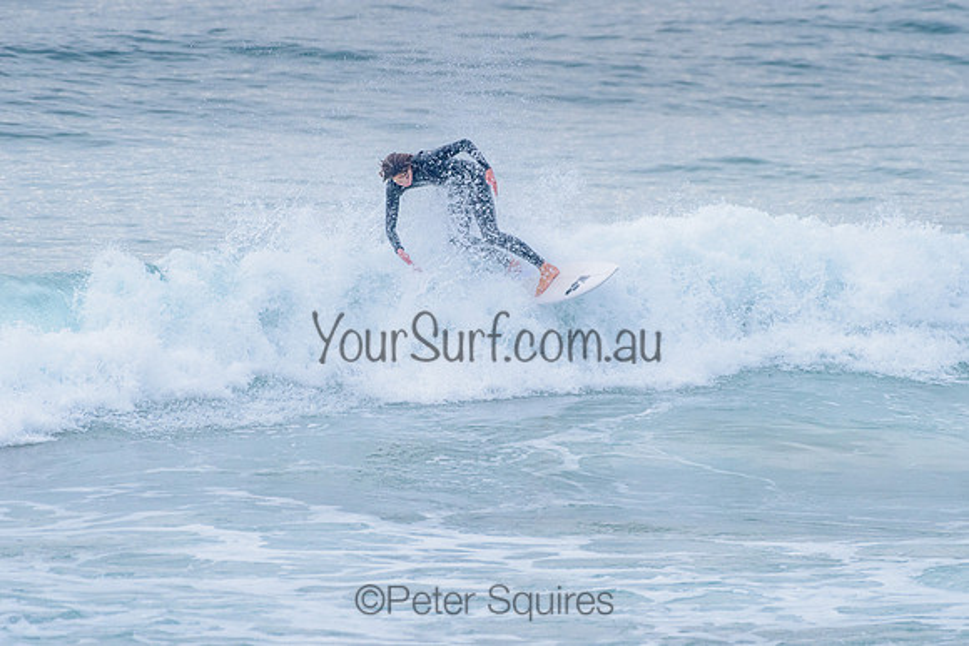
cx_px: 559
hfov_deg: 3.4
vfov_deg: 2.2
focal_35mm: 613
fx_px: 16499
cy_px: 260
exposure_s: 1/2000
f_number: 5.6
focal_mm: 500
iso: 1600
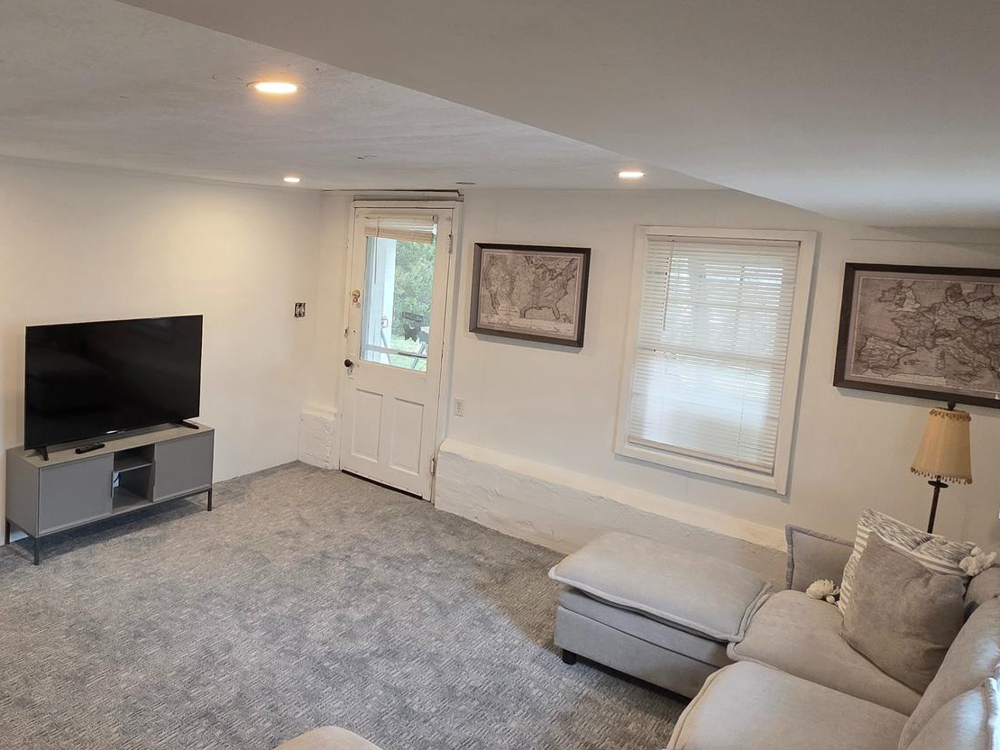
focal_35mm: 24
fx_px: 693
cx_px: 298
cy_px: 304
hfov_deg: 68.6
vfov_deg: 56.4
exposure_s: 1/120
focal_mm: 2.2
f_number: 1.9
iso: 250
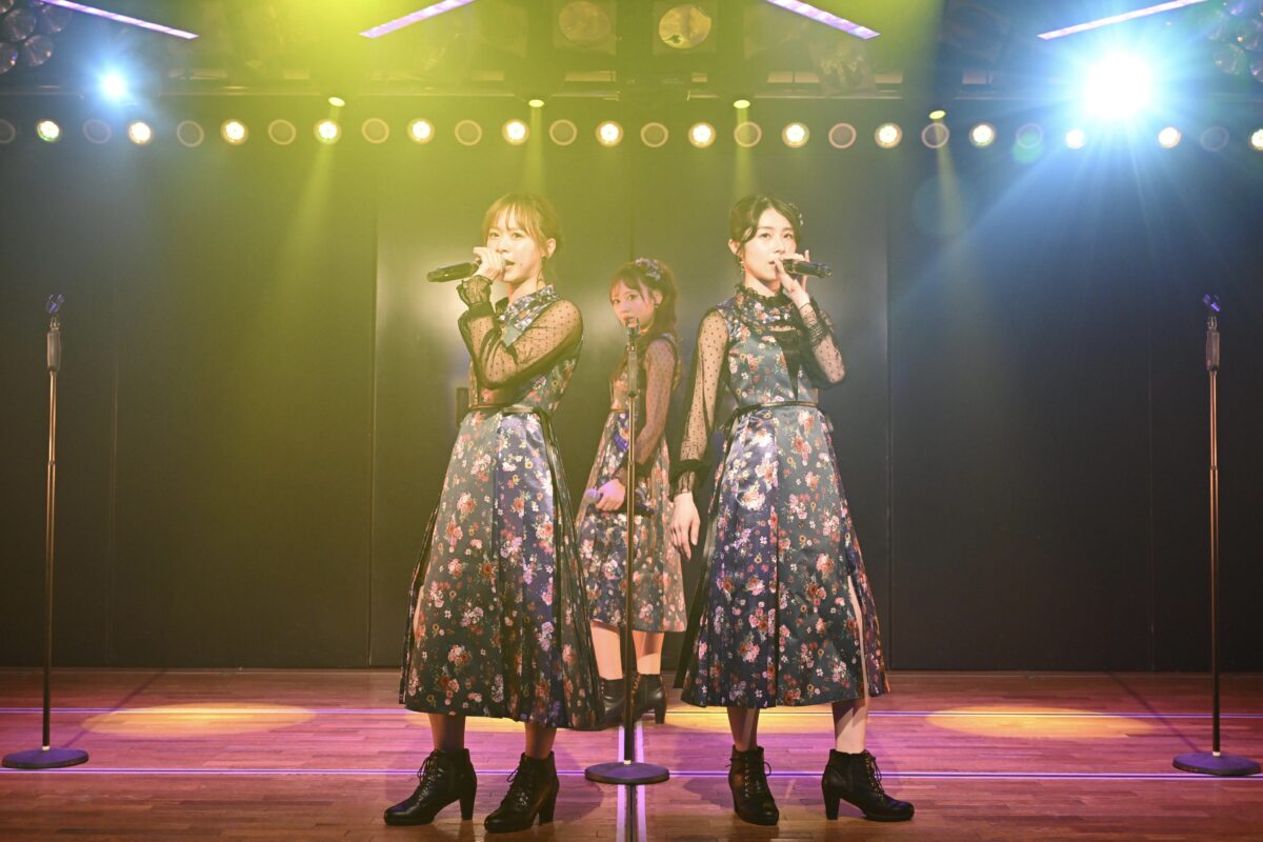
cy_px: 421
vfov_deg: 31.9
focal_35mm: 42
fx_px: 1473
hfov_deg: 46.4
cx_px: 632
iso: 2500
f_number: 5.6
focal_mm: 42
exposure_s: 1/200
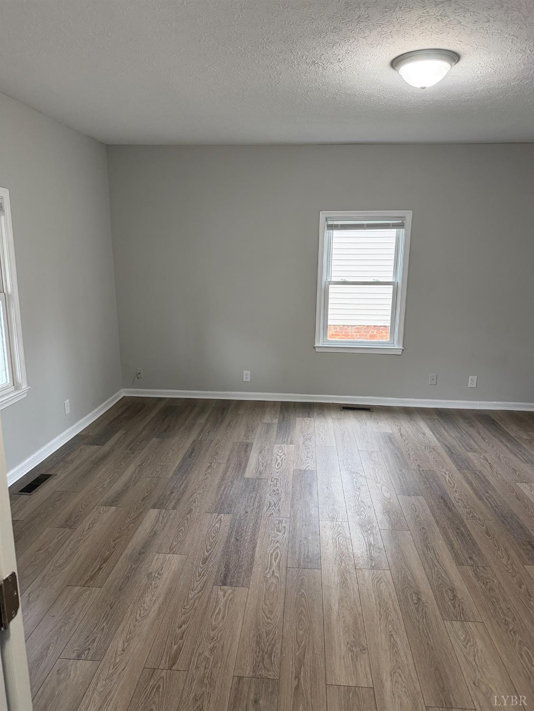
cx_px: 267
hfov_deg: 56.8
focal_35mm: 24
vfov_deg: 71.6
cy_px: 356
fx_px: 493
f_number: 1.78
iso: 320
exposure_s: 1/120
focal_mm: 6.76
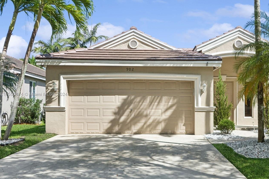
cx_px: 170
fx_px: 344
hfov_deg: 42.4
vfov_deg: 29.2
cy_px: 94
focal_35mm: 46
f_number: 4.5
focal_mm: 24
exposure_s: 1/4000
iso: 250
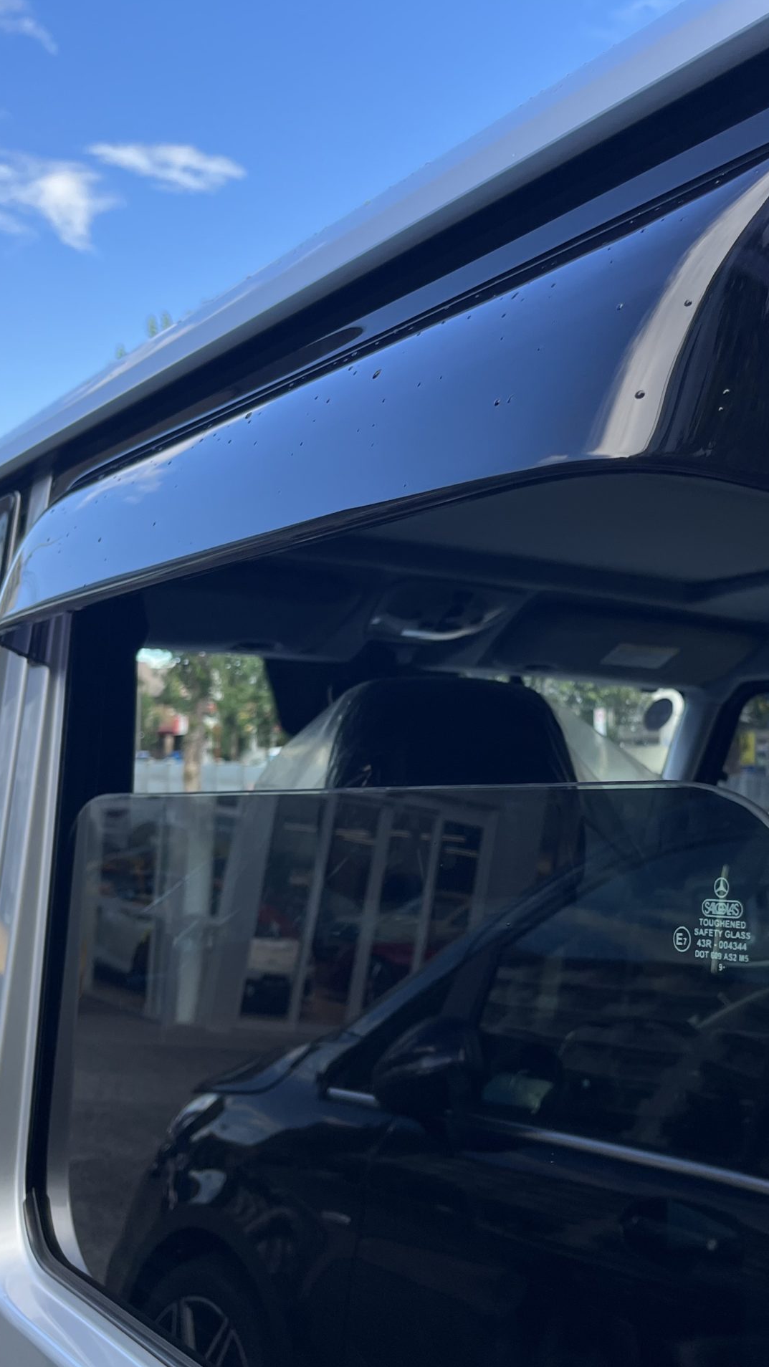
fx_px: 1378
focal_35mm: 38
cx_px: 511
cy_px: 681
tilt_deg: +2.6
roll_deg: -1.0
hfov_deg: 31.0
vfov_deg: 52.8
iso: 50
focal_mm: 5.1
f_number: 1.6
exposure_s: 1/602
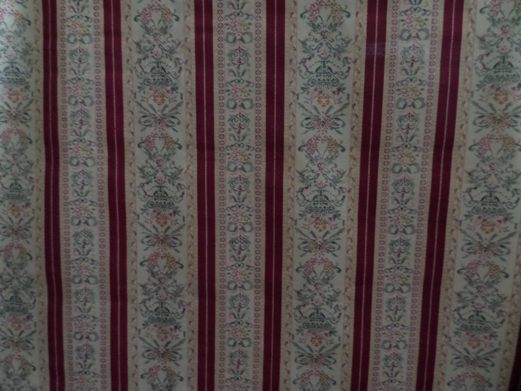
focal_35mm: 24
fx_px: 361
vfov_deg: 56.8
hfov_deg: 71.6
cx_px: 260
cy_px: 196
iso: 800
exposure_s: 1/20
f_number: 3.2
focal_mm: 4
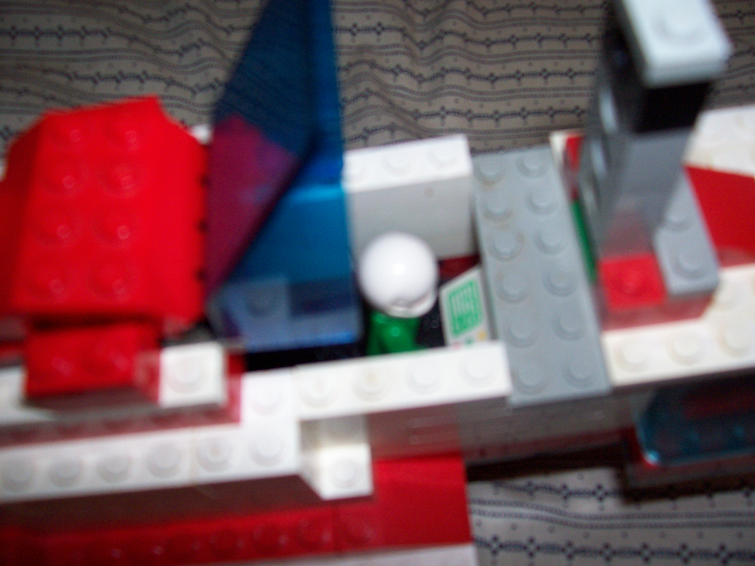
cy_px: 283
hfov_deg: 54.0
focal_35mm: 34
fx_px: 742
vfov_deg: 41.8
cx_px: 378
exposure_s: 1/112
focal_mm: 5.6
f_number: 2.7
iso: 140
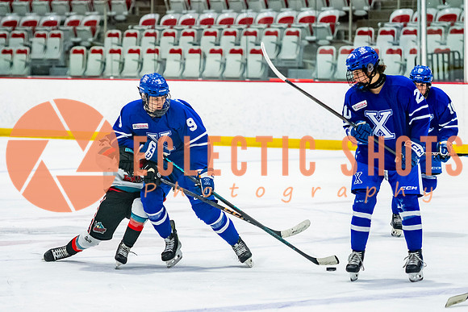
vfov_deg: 6.2
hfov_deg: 9.2
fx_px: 2904
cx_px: 193
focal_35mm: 223
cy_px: 180
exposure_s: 1/1000
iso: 1600
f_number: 3.2
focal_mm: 112
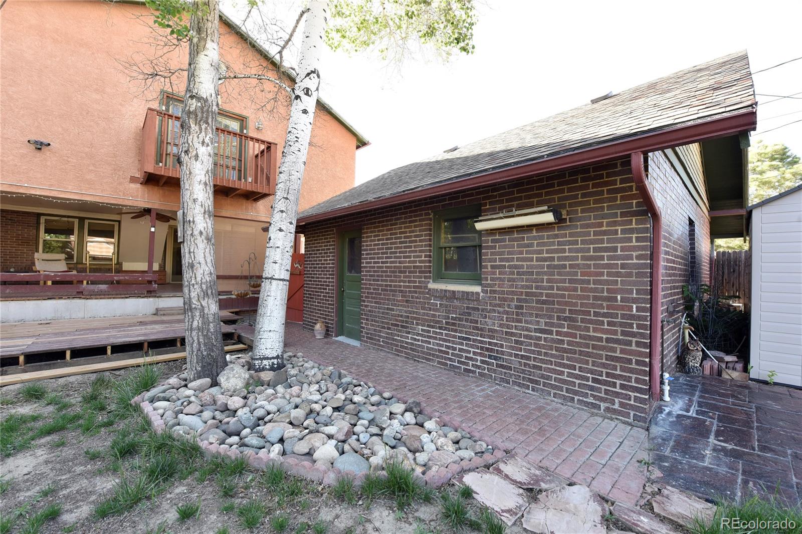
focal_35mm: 14
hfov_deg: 104.3
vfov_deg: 81.2
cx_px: 401
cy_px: 267
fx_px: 312
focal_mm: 14
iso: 400
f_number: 10
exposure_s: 1/50
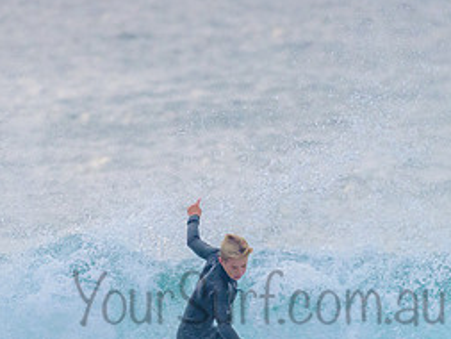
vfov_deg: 1.1
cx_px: 245
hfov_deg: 1.5
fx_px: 17610
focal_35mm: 1351
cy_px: 205
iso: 1000
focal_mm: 500
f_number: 5.6
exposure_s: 1/2000
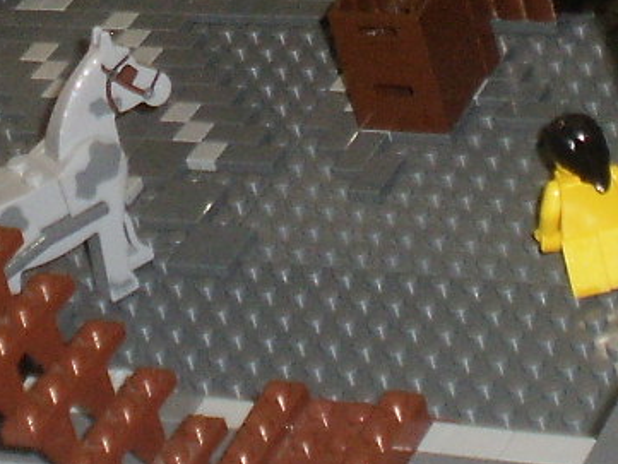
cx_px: 181
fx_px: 3322
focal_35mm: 186
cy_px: -348
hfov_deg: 10.6
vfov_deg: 7.8
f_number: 3.5
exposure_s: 1/30
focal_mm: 7.4
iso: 125
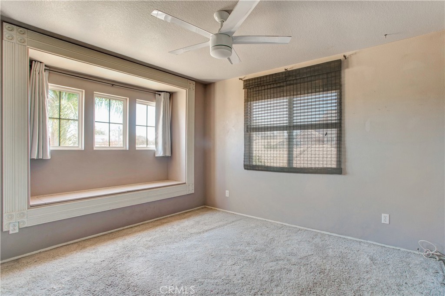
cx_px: 222
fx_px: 210
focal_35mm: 17
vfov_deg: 70.5
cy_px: 148
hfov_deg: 93.3
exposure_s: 1/25
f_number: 8
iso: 800
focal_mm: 17
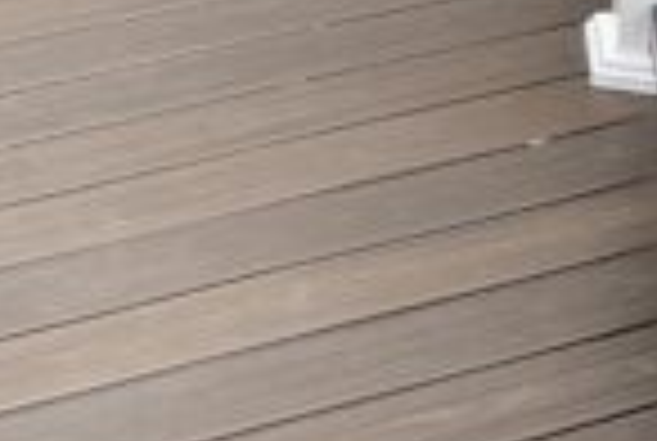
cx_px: -702
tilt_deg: -7.2
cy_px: -936
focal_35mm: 182
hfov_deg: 10.3
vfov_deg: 6.8
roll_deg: -1.9
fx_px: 3328
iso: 32
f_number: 1.6
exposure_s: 1/432
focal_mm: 5.1
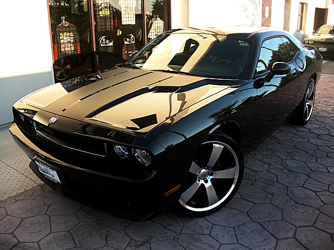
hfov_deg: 51.4
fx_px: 347
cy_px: 125
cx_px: 167
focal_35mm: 36
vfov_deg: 39.7
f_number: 2.8
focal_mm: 6.3
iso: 50
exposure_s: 1/125
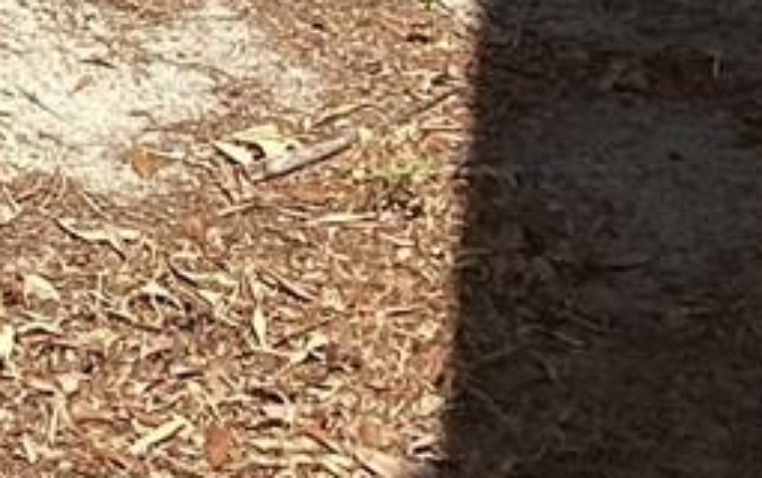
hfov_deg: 9.0
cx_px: -1156
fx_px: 4283
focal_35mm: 206
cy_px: -1126
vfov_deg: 5.8
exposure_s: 1/1274
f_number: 2.4
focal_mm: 3.3
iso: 25
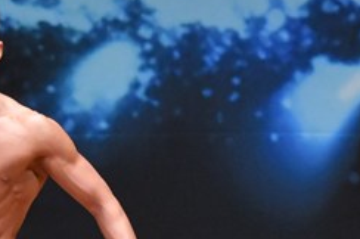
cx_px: -33
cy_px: 314
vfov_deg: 1.6
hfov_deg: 2.4
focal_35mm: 859
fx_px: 8579
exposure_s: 1/400
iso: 8000
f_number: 5.6
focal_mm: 180
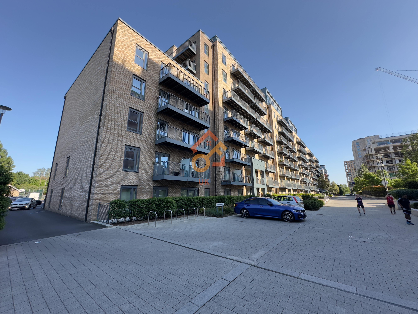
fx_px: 169
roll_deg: +0.8
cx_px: 209
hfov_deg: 102.1
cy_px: 157
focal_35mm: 14
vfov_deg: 85.7
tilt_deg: +13.6
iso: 40
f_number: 2.2
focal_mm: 2.22
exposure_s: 1/394
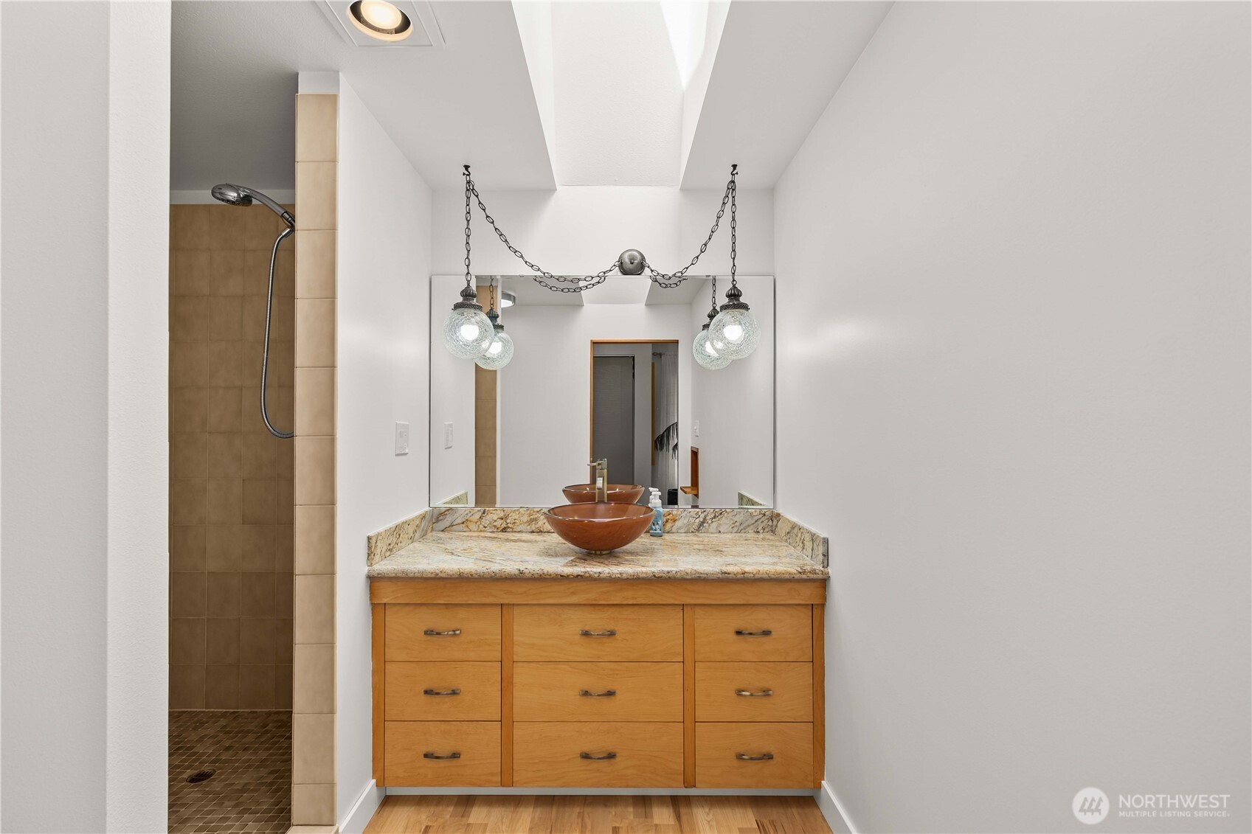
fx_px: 522
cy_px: 417
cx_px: 626
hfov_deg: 100.4
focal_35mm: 15
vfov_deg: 77.3
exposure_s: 1/30
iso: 320
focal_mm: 15
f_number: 7.1
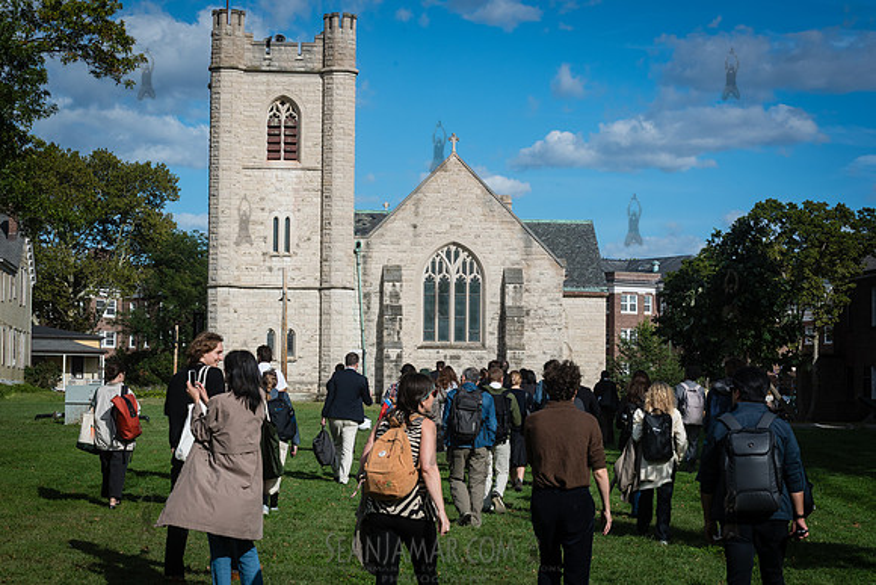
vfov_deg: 17.1
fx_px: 1947
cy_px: 292
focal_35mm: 80
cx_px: 438
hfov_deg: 25.4
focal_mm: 80
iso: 250
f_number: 11
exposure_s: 1/500
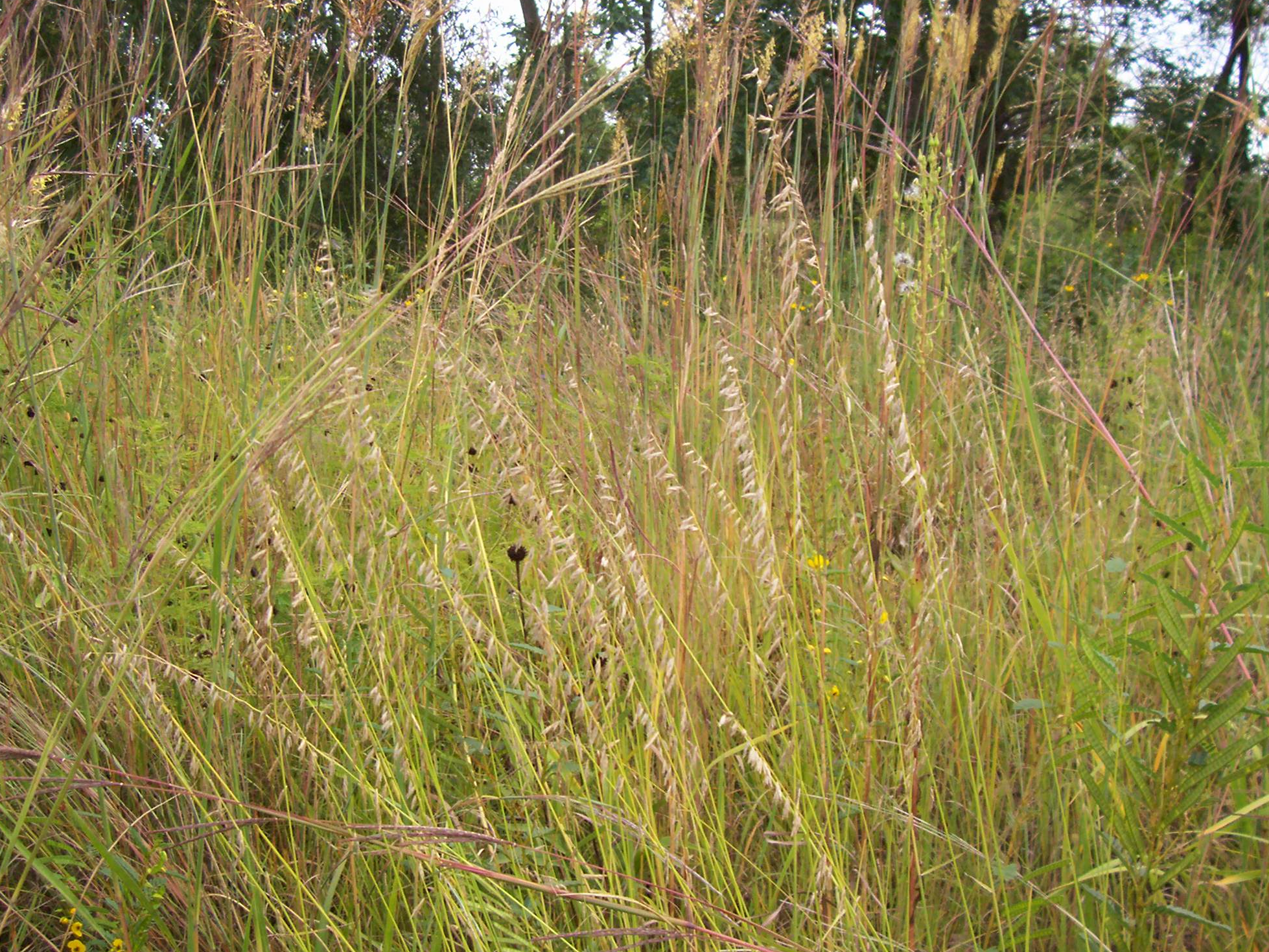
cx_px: 649
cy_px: 447
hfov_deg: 46.8
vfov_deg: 36.0
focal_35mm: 40
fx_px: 1467
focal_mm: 5.6
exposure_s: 1/536
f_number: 2.7
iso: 80
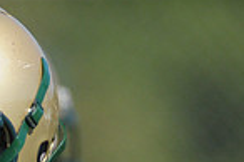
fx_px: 16133
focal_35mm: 2383
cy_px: 273
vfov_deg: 0.6
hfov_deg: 0.9
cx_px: -38
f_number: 4
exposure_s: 1/5000
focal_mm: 400
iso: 640
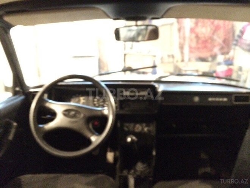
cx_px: 125
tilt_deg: -12.4
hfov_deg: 61.7
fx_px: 209
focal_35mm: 29
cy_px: 94
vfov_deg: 48.2
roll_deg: +2.7
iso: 2000
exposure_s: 1/17
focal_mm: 4.15
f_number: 2.2
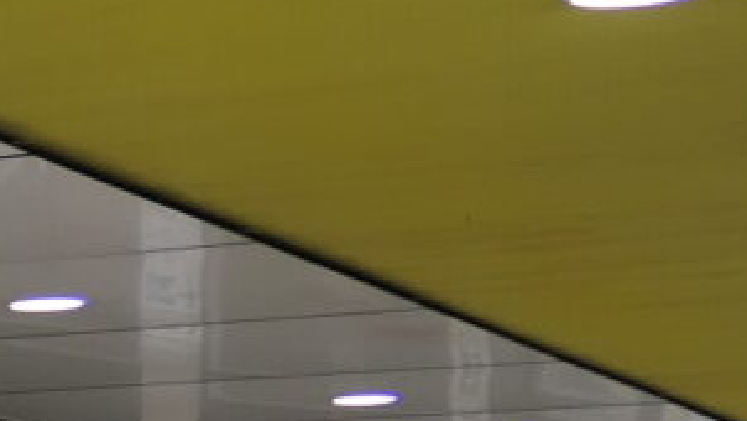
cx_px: -1595
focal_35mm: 160
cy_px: 835
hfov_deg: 9.7
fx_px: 3170
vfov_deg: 7.3
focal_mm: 8.8
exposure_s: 1/100
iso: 125
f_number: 1.4
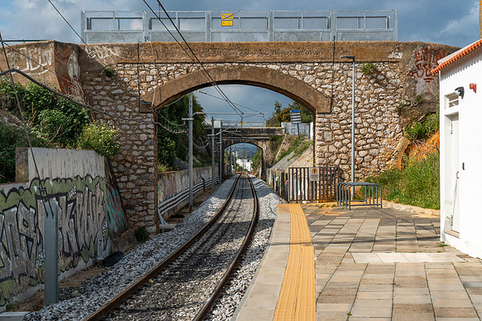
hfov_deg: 28.7
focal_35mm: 70
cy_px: 160
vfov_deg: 19.4
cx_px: 241
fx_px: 943
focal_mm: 70
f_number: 10
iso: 400
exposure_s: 1/2000
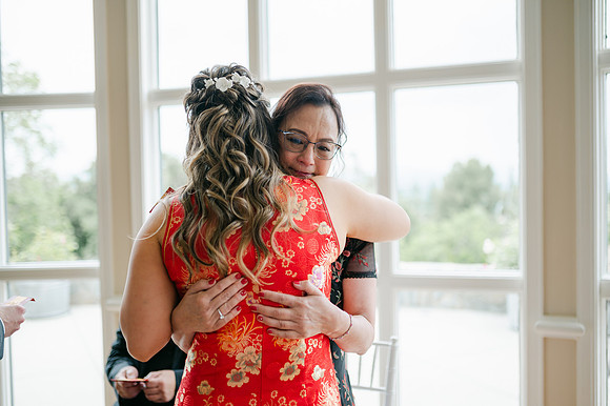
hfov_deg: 54.1
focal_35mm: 35
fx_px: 597
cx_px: 305
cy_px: 203
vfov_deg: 37.6
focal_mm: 35
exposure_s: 1/1600
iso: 100
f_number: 1.4
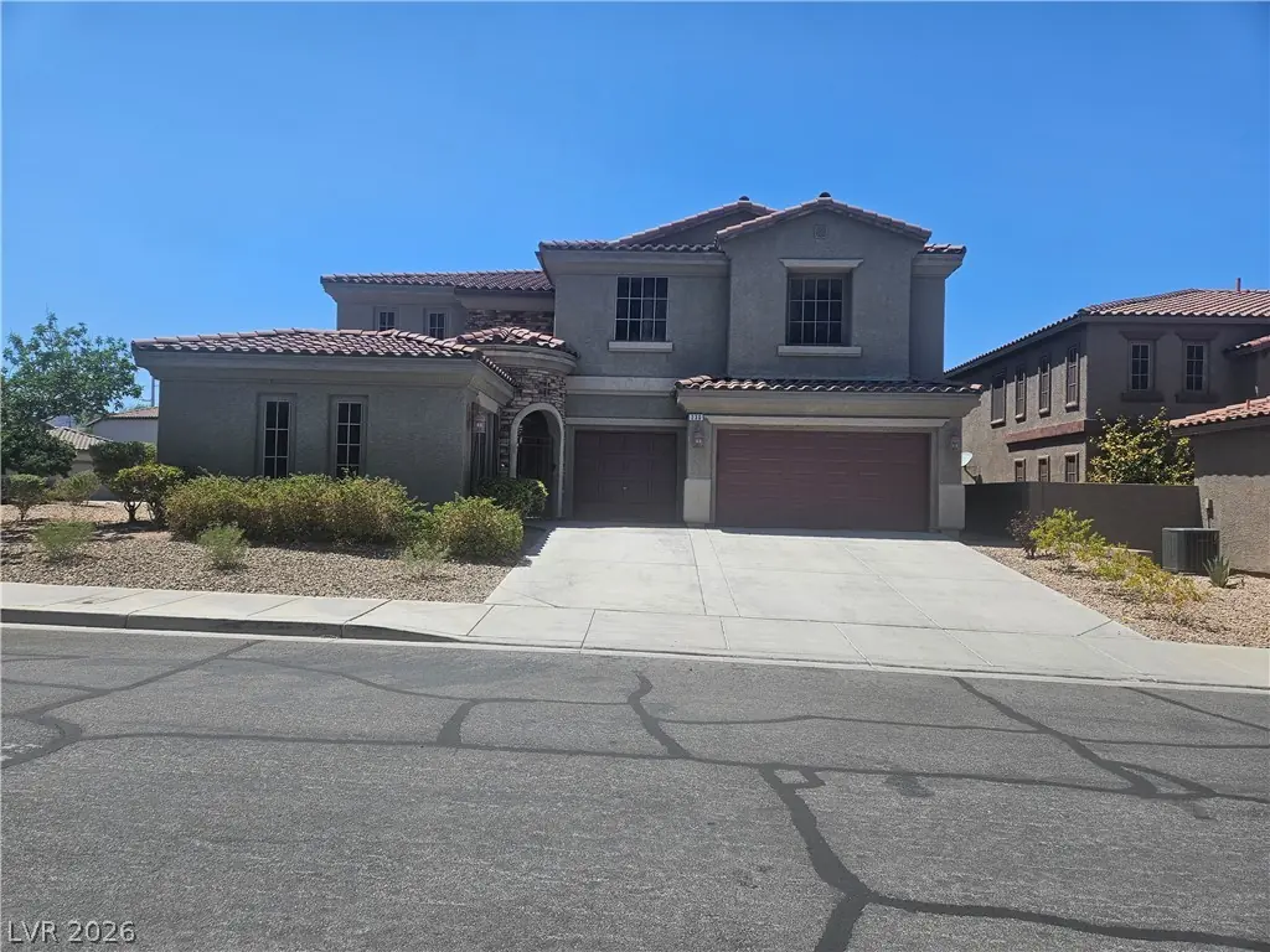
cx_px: 635
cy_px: 476
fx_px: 844
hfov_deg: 73.9
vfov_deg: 58.9
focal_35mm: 23
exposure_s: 1/2296
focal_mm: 5.4
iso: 25
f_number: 1.8
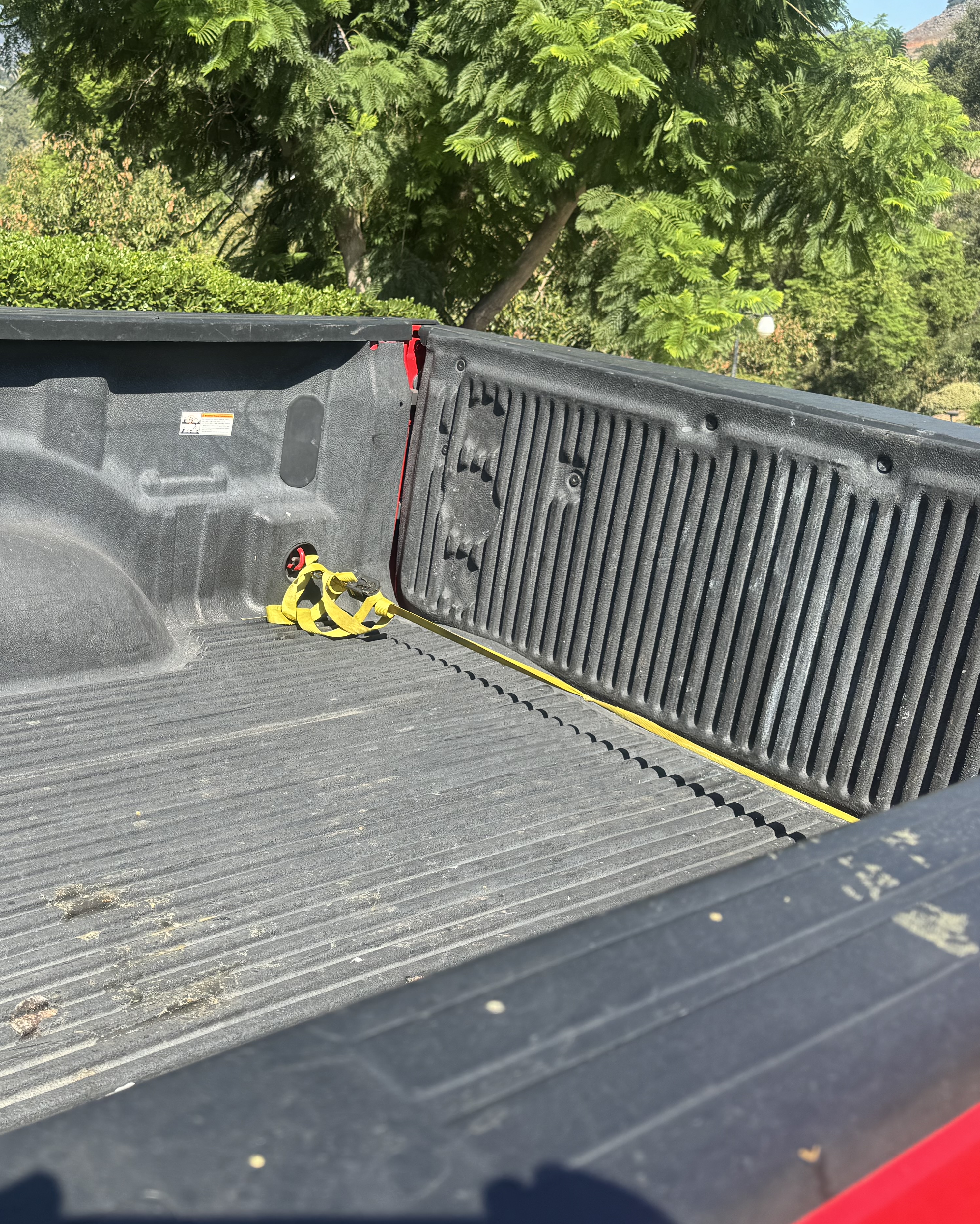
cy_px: 576
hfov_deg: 40.0
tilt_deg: -20.1
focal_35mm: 36
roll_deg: -2.5
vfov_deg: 50.3
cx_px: 244
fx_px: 1305
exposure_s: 1/1395
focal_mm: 6.76
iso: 80
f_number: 1.78
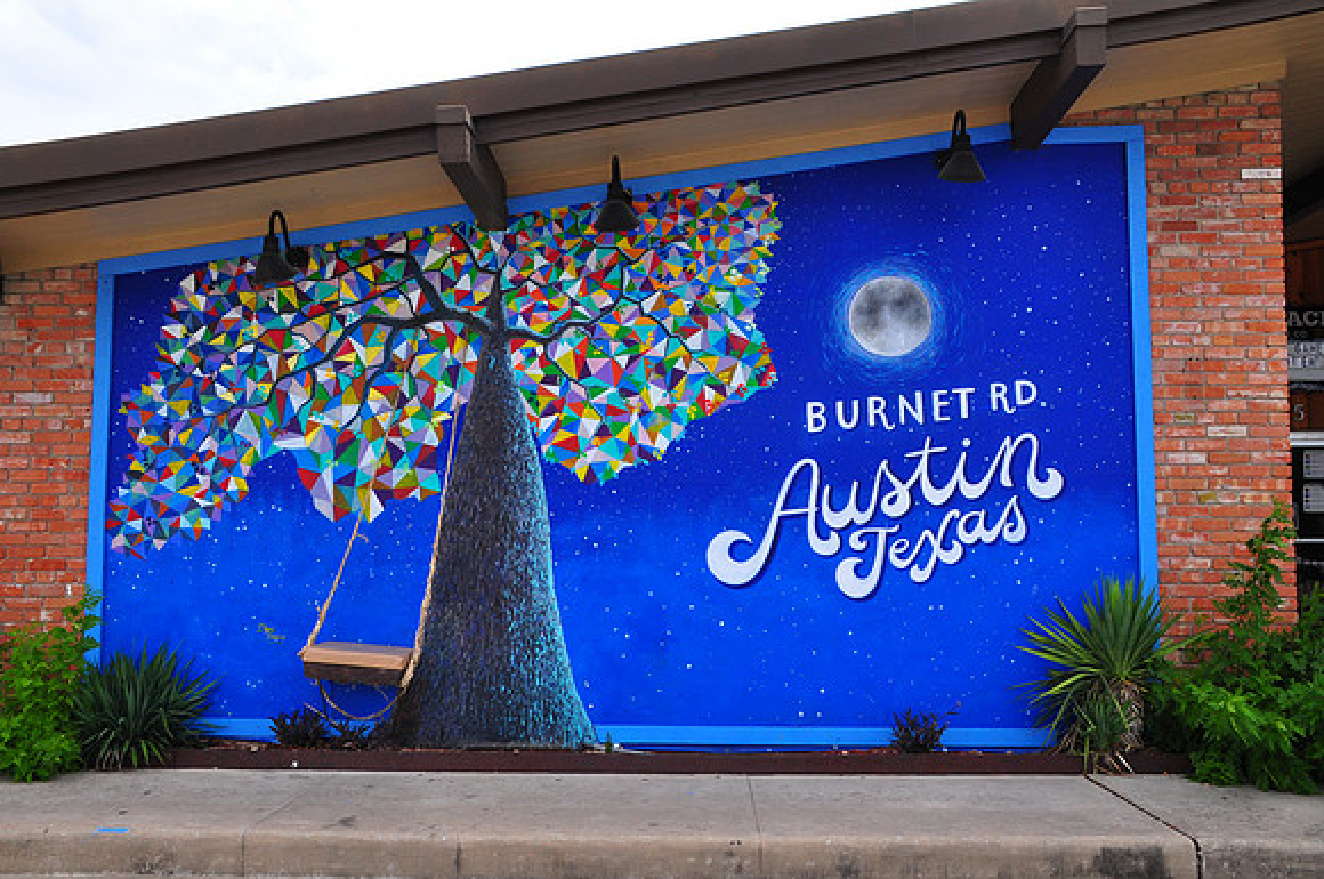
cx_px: 662
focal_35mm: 33
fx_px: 1212
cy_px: 440
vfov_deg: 39.9
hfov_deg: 57.3
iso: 320
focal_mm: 22
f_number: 14
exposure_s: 1/125
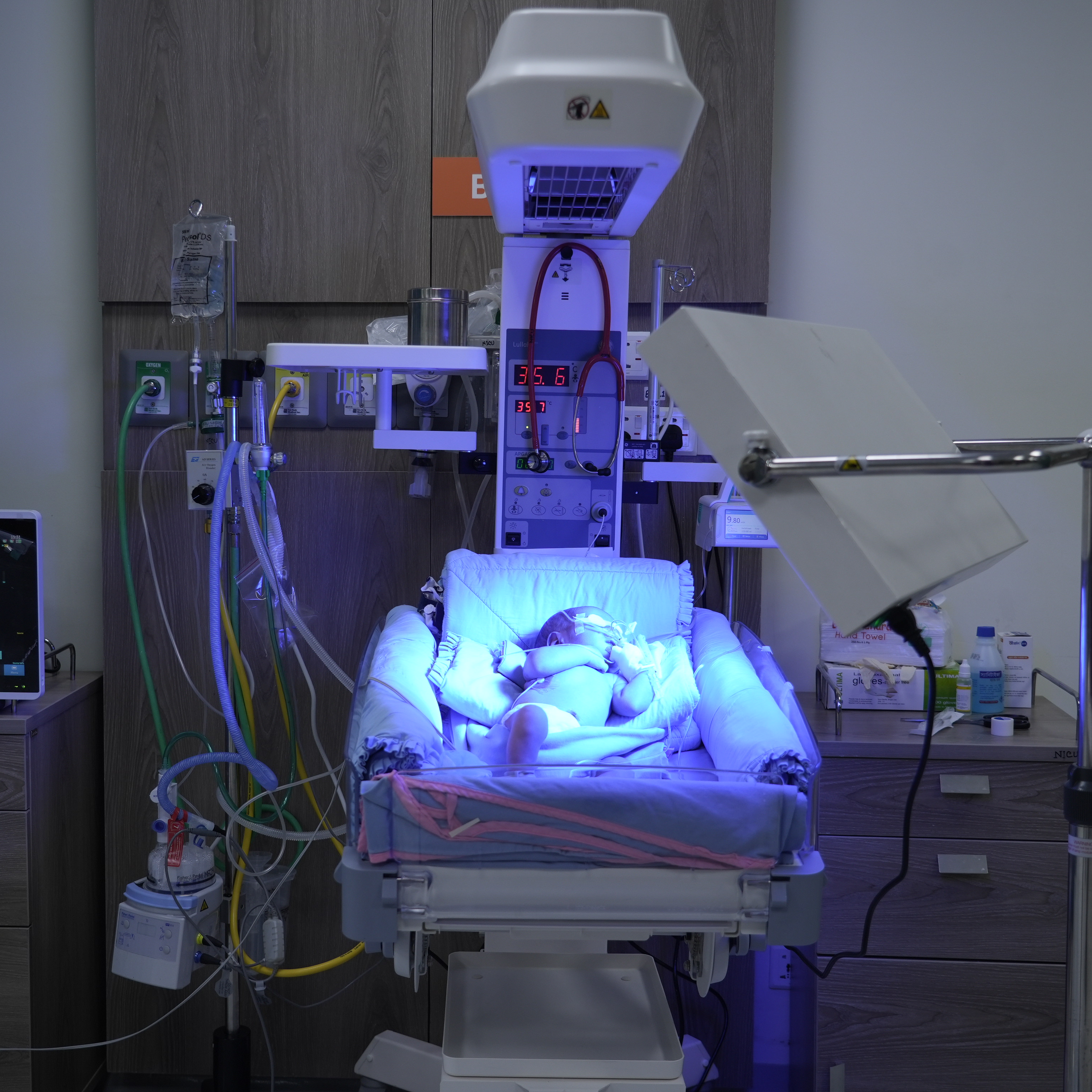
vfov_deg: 40.9
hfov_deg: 40.9
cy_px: 547
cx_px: 495
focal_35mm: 41
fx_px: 1463
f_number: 4
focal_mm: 32
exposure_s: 1/100
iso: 250
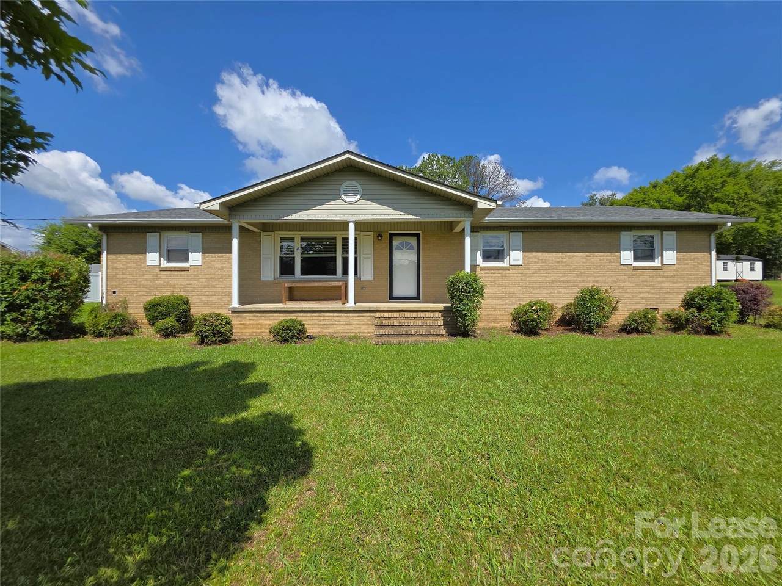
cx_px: 391
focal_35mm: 13
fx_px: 294
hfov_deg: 106.2
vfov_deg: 89.9
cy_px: 293
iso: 40
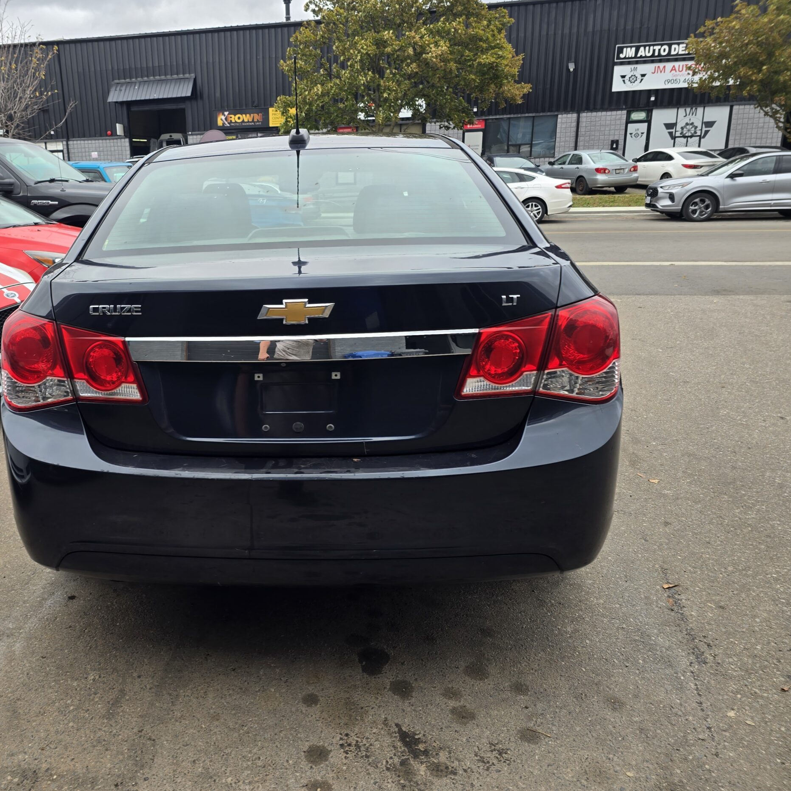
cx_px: 251
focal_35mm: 28
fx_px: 724
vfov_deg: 57.3
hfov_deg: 55.9
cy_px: 387
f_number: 1.7
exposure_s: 1/189
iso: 12
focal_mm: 6.3
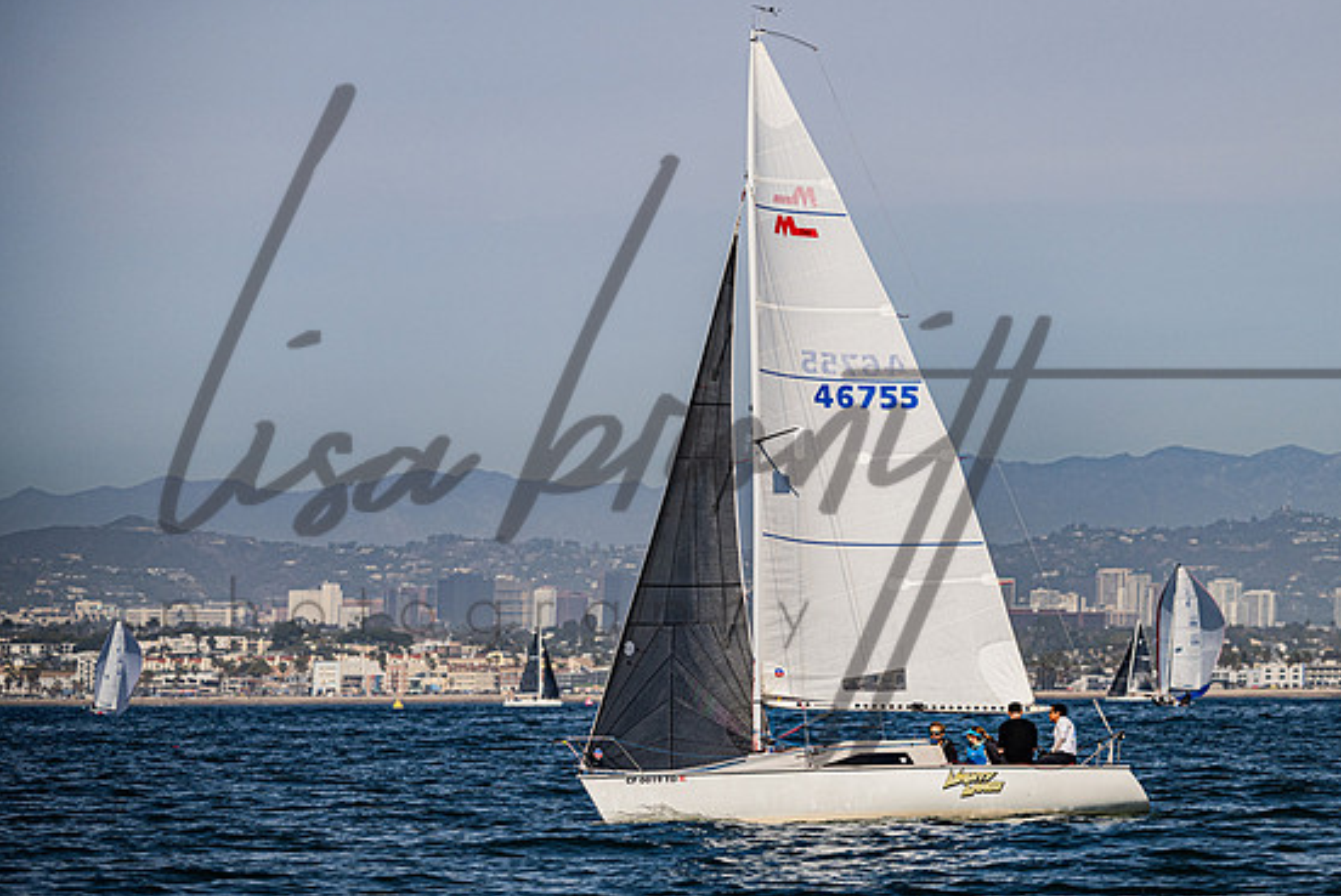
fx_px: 8425
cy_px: 423
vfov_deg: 6.1
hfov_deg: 9.1
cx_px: 827
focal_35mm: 226
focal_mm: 180
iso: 320
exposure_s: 1/5000
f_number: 5.6
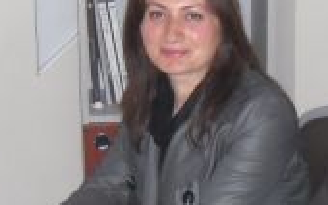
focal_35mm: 136
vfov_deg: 9.6
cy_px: 151
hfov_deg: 15.3
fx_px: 1215
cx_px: 216
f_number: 2.8
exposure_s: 1/45
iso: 200
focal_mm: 6
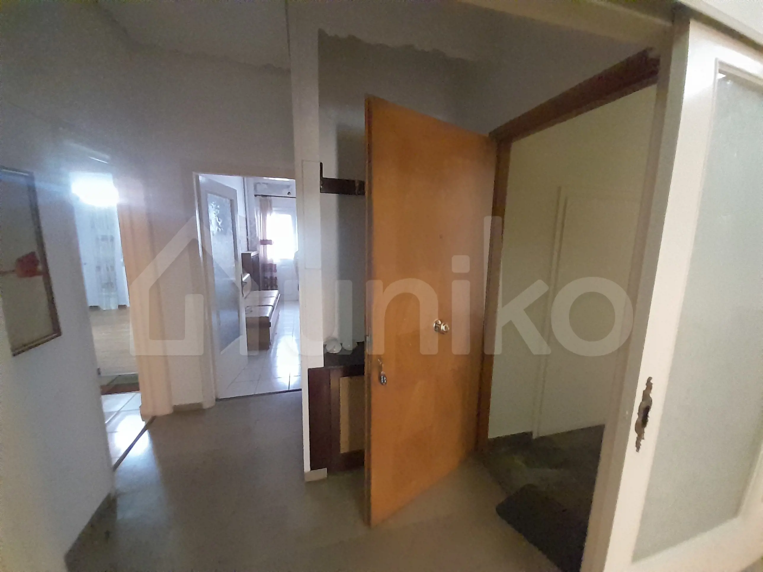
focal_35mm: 13
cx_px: 382
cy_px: 286
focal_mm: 1.13
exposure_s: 1/20
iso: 1000
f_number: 2.2
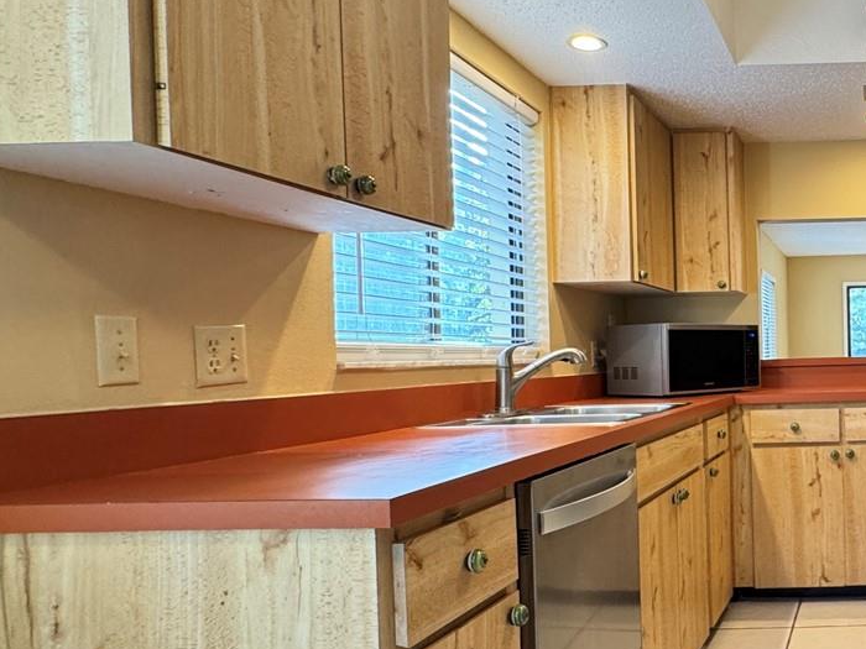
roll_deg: +1.3
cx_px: 861
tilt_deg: -1.1
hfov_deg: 47.4
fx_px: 801
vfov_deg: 44.1
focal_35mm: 32
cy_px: 360
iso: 320
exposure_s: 1/60
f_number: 2.2
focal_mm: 2.22
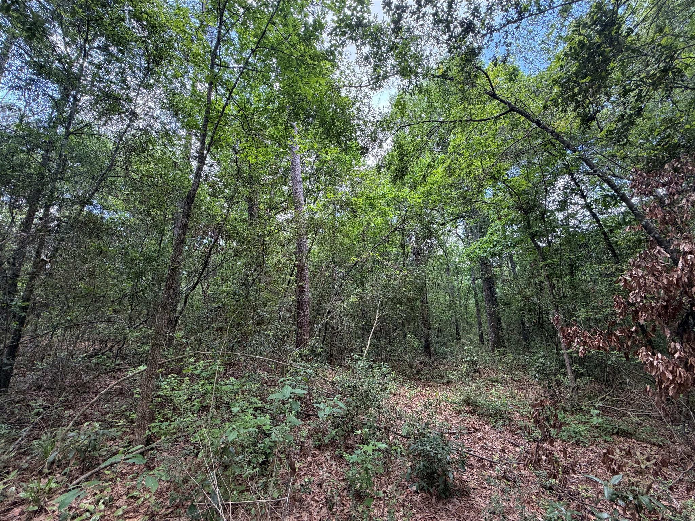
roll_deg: +2.1
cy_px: 260
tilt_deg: +11.6
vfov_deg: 85.7
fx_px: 281
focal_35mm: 14
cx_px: 348
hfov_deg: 102.1
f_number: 2.2
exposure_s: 1/121
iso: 125
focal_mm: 2.22
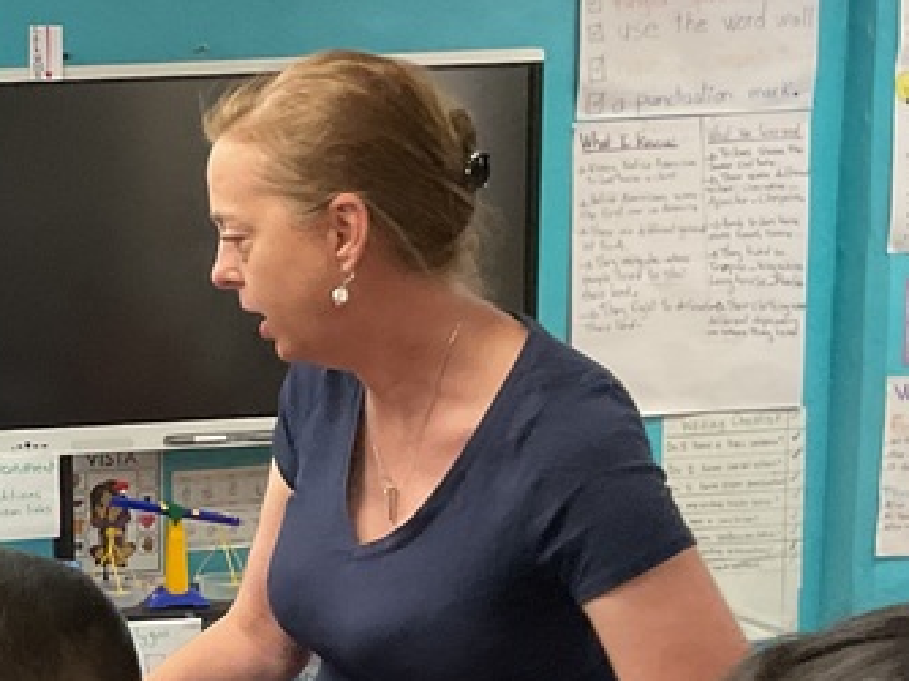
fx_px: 2335
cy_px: 621
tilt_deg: -12.8
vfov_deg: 16.3
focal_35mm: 89
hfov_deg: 20.9
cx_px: -95
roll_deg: +2.7
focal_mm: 3
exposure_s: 1/60
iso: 125
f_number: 1.8
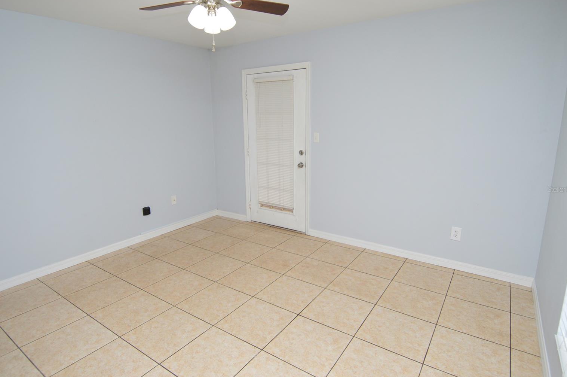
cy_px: 189
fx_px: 299
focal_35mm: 19
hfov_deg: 87.0
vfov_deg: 64.4
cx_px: 281
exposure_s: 1/60
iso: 400
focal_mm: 12
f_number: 4
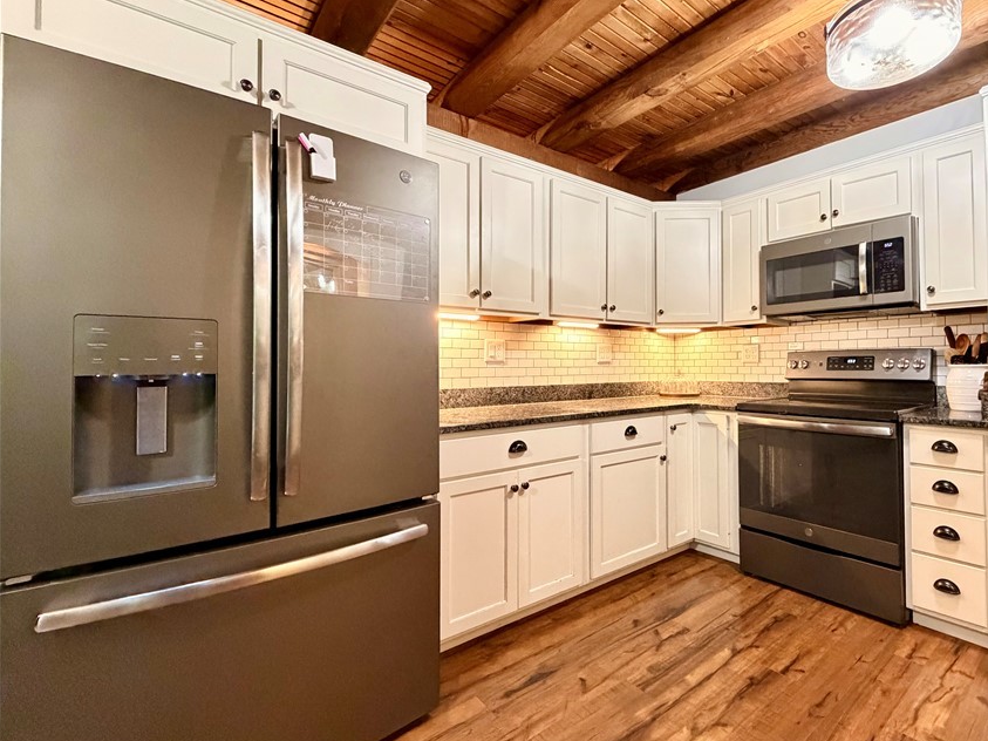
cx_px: 599
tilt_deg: +0.5
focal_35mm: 17
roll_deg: -0.1
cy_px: 355
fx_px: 485
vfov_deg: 74.7
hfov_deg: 89.7
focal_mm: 2.22
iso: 800
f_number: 2.2
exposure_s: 1/60
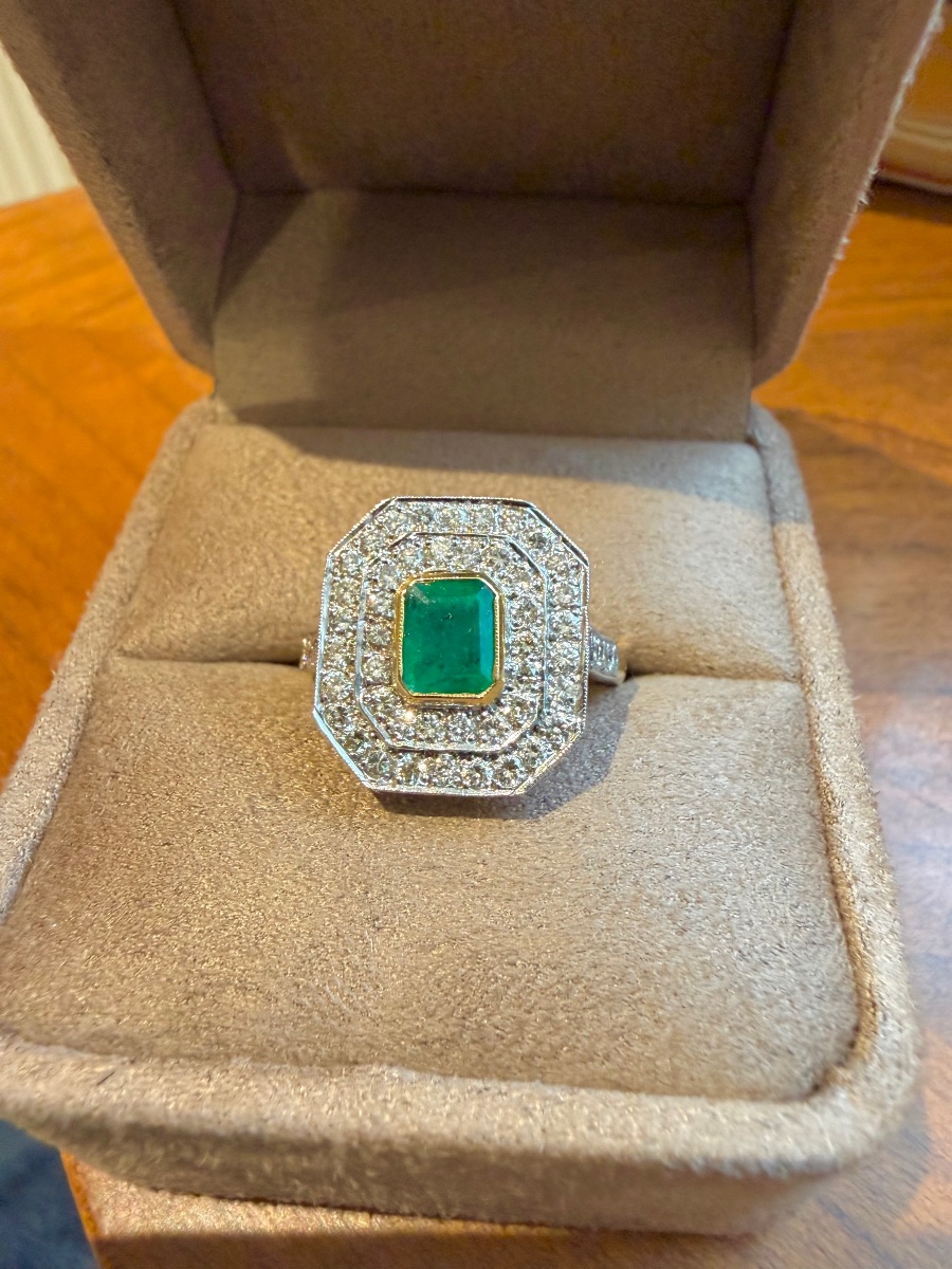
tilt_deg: -49.7
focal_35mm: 24
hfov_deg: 56.8
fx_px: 880
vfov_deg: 71.6
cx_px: 476
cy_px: 634
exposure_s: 1/50
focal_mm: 2.22
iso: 320
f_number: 2.2
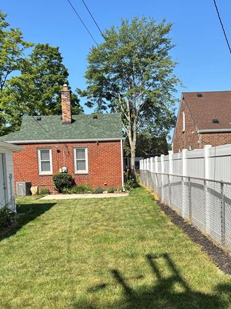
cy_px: 193
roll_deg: +1.0
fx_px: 347
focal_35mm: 39
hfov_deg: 36.8
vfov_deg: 47.4
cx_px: 113
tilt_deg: -5.8
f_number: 1.6
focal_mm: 5.96
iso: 50
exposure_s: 1/2398
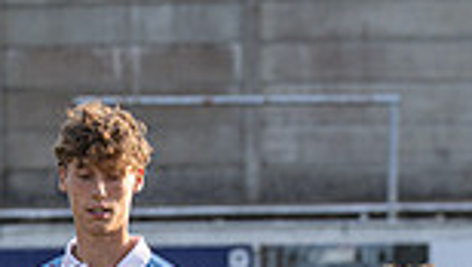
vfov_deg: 1.8
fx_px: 8570
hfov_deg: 3.1
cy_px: 500
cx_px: -134
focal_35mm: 684
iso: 200
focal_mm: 135
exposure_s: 1/400
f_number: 5
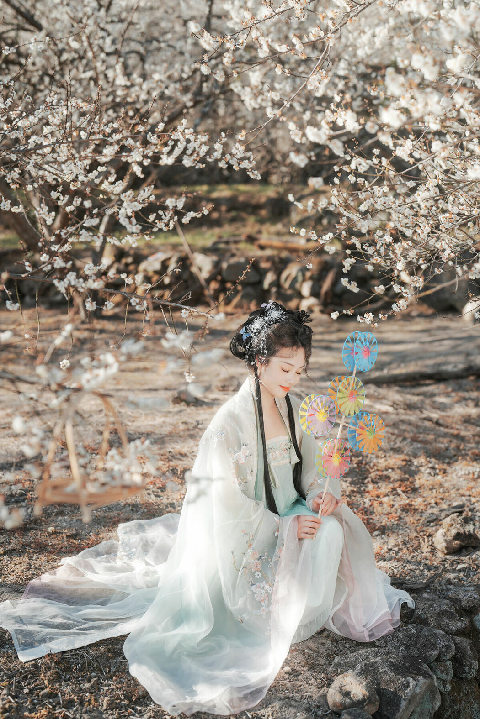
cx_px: 240
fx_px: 1000
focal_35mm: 50
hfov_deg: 27.0
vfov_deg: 39.6
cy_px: 360
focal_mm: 50
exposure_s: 1/1250
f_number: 2.2
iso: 100
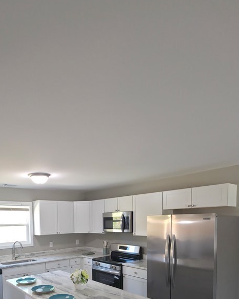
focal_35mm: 23
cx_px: 67
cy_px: 231
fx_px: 203
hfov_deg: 58.4
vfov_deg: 67.1
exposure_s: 1/60
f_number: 1.9
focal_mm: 2.2
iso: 125
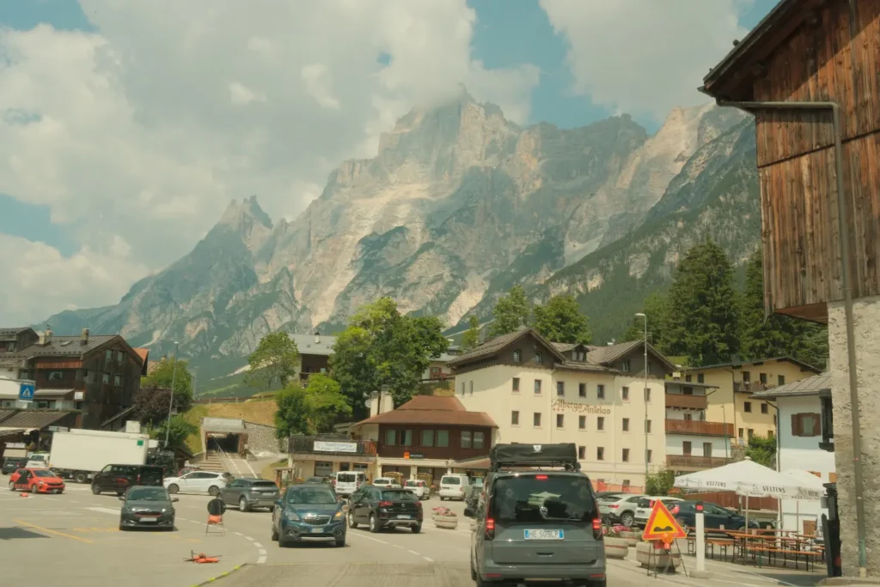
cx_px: 440
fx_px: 856
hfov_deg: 54.4
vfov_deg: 37.9
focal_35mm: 35
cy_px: 294
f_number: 16
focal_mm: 23
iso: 500
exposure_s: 1/220
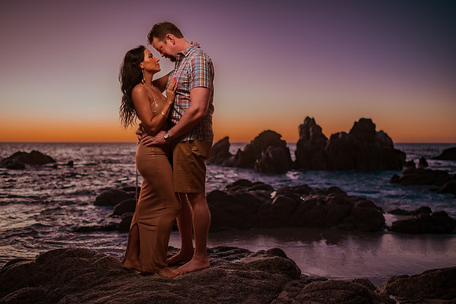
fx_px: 480
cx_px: 217
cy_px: 144
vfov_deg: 35.0
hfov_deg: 50.8
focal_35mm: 38
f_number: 1.8
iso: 400
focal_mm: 35
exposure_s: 1/200
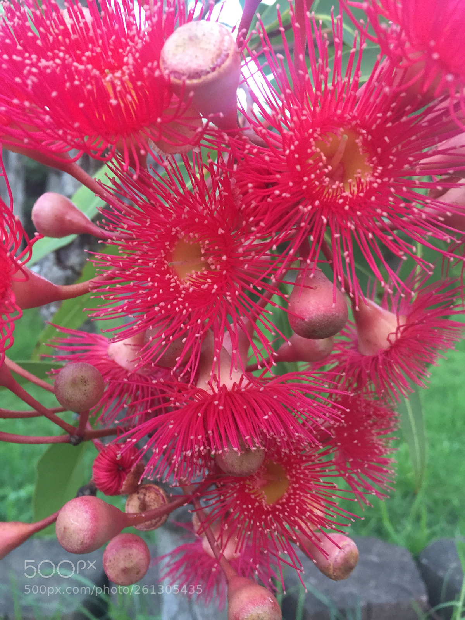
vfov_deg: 61.7
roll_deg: -0.4
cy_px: 310
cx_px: 232
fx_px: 519
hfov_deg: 48.2
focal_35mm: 29
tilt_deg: -1.3
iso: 160
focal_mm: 4.15
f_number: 2.2
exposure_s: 1/33
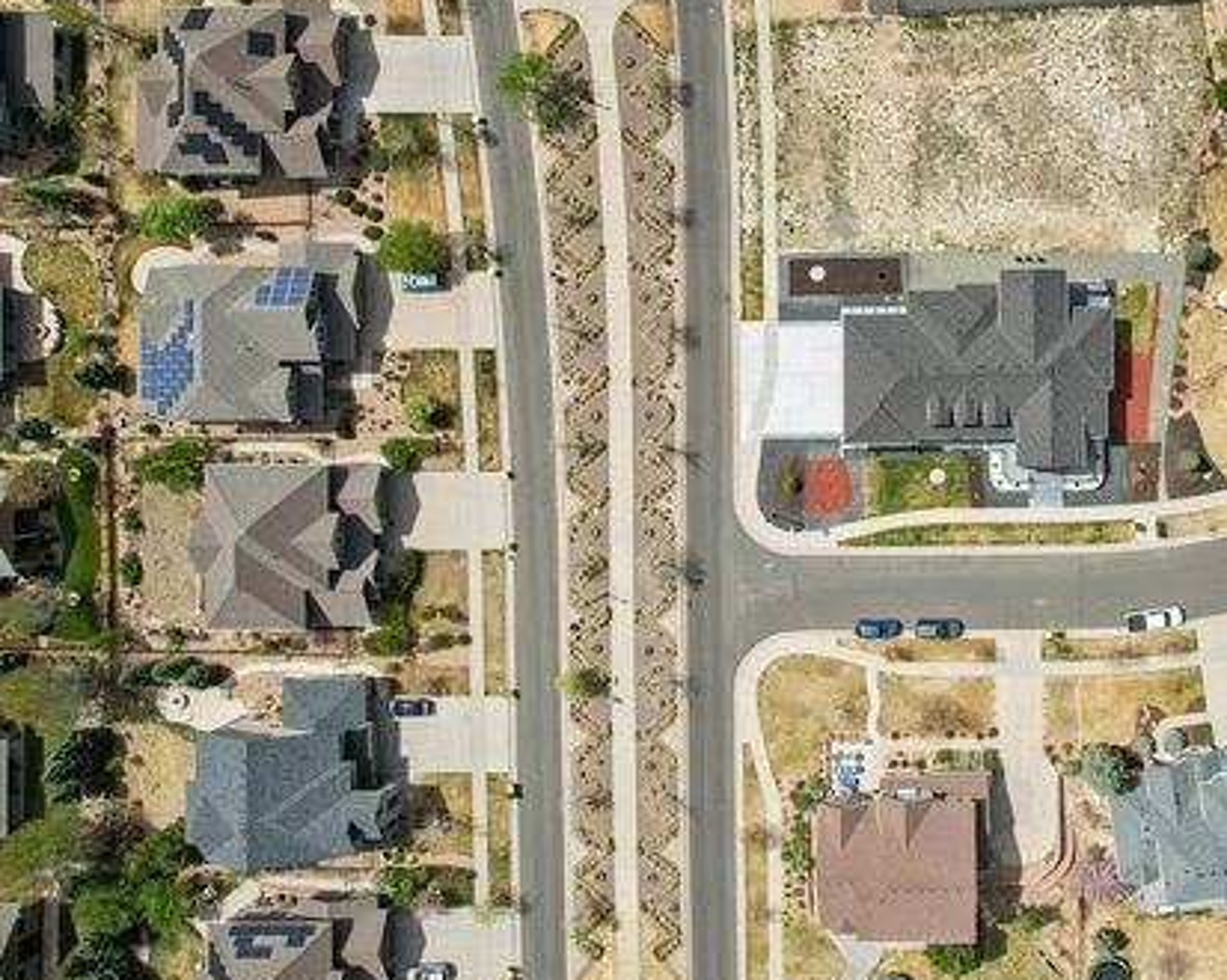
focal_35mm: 32
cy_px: 374
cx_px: 948
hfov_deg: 52.7
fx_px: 1162
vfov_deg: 45.4
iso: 110
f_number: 2.8
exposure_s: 1/2000
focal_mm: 8.4
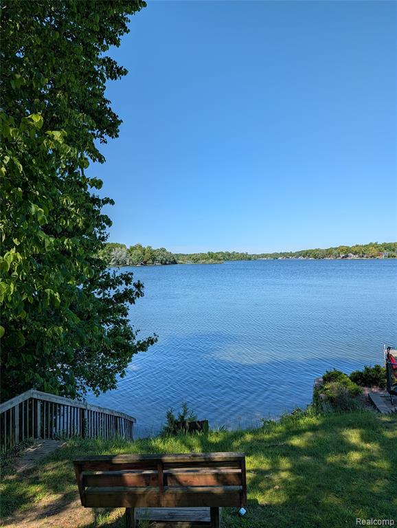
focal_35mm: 24
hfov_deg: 56.9
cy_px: 264
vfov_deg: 71.5
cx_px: 198
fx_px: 366
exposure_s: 1/1314
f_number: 1.68
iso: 20
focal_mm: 6.9
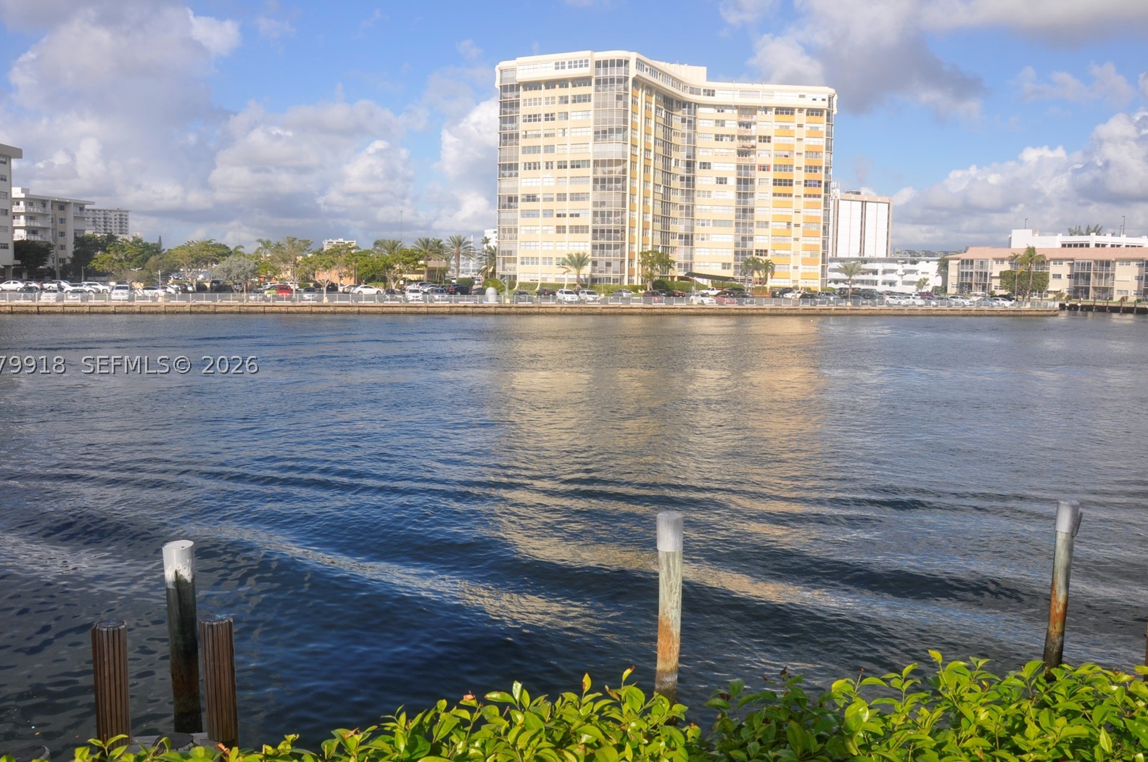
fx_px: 924
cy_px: 364
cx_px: 545
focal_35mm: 29
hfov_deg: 63.7
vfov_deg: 44.8
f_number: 13
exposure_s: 1/160
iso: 200
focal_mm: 18
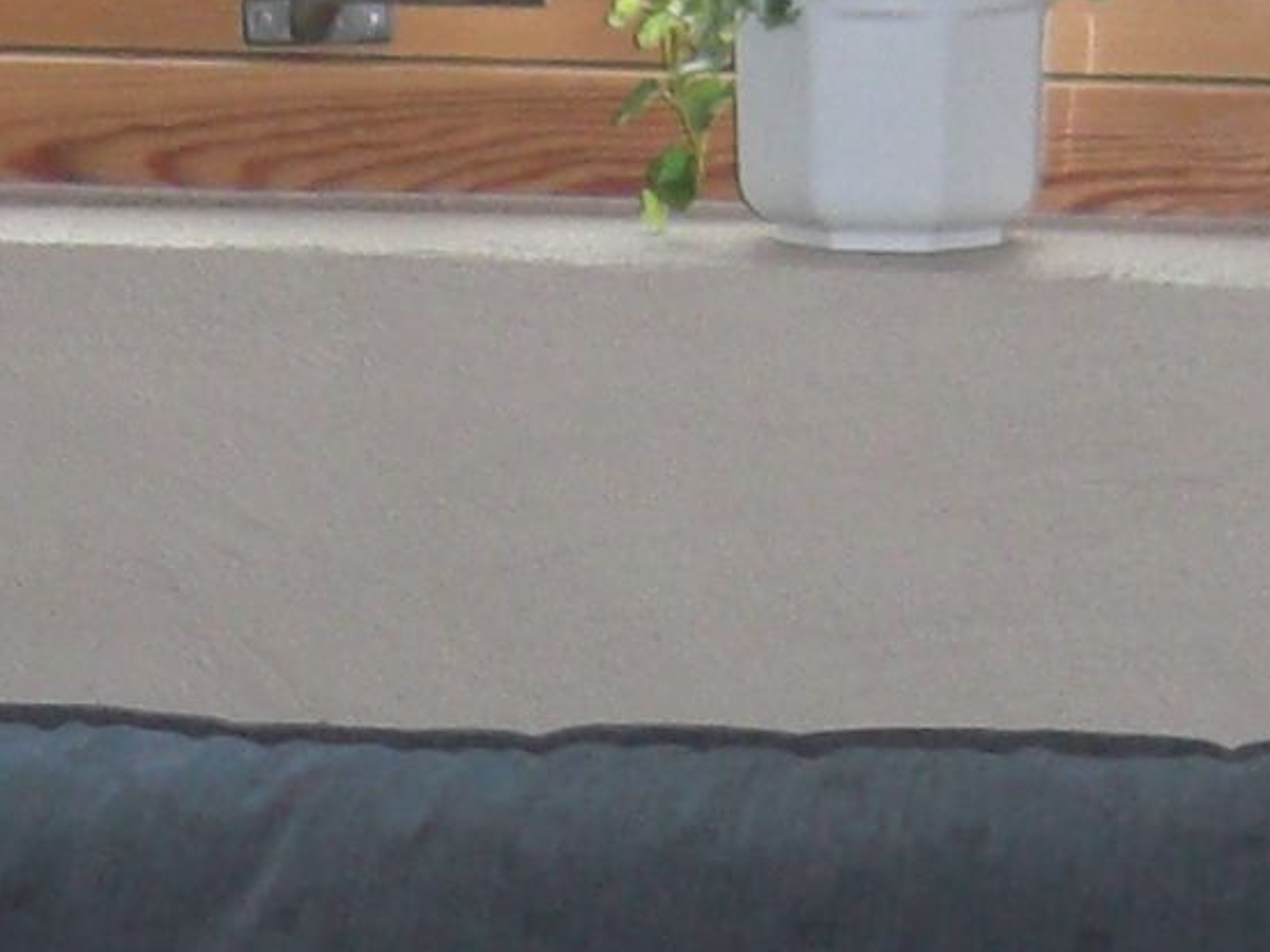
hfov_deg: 7.9
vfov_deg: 5.9
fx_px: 9209
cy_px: 918
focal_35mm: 251
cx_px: 216
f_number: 2.8
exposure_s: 1/60
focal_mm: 7.9
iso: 200
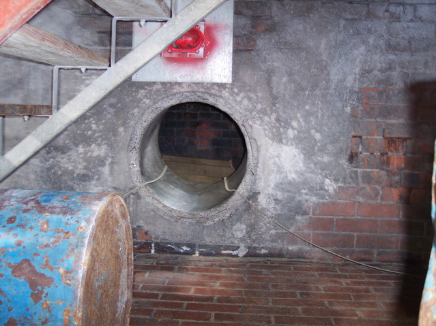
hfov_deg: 49.0
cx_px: 218
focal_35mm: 38
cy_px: 163
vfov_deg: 37.7
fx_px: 479
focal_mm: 8
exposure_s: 1/2
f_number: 2.8
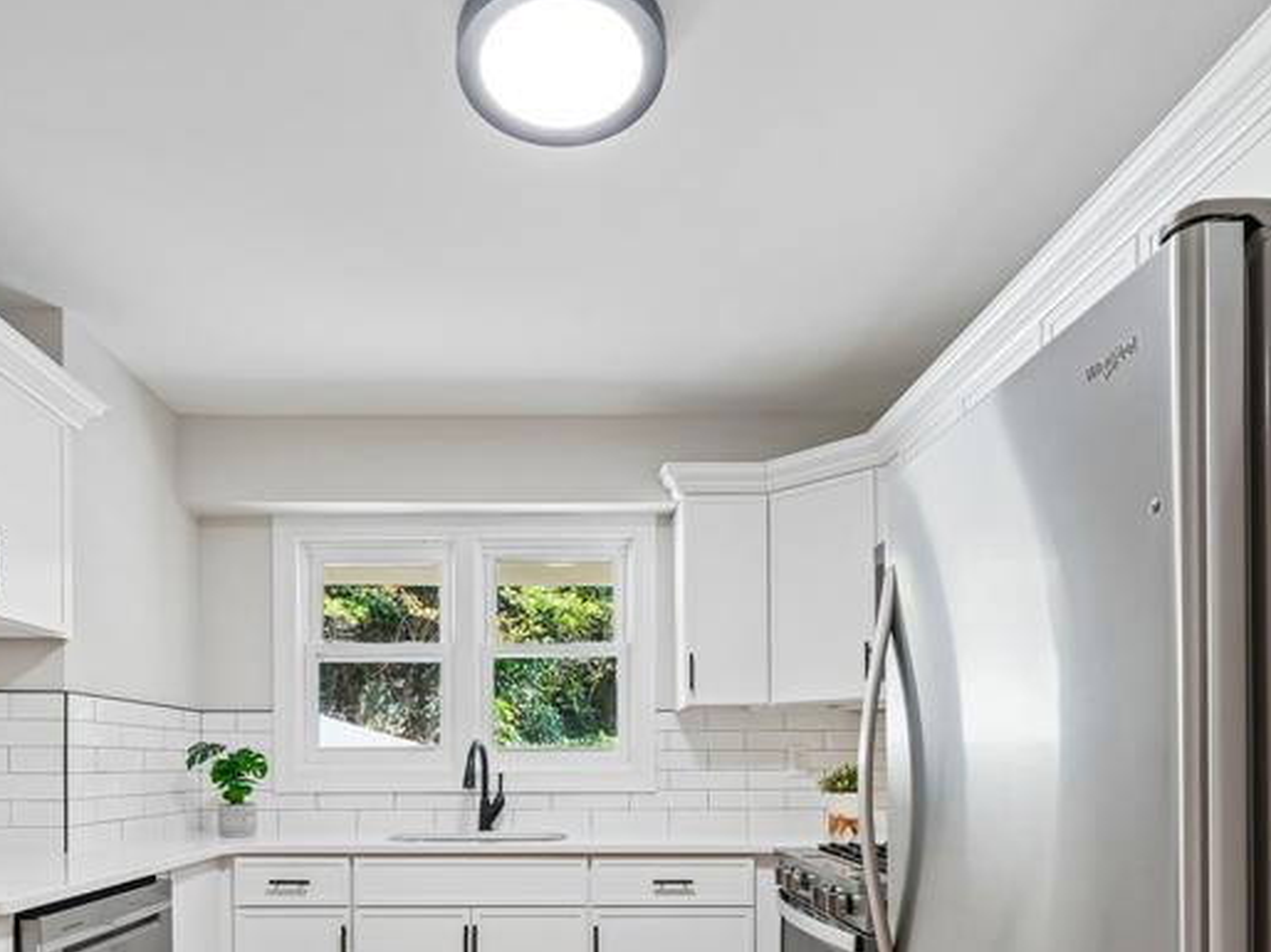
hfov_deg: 73.7
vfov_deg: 55.0
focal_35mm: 23
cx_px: 561
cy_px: 754
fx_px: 844
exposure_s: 1/1.67
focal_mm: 12
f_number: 11
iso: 100
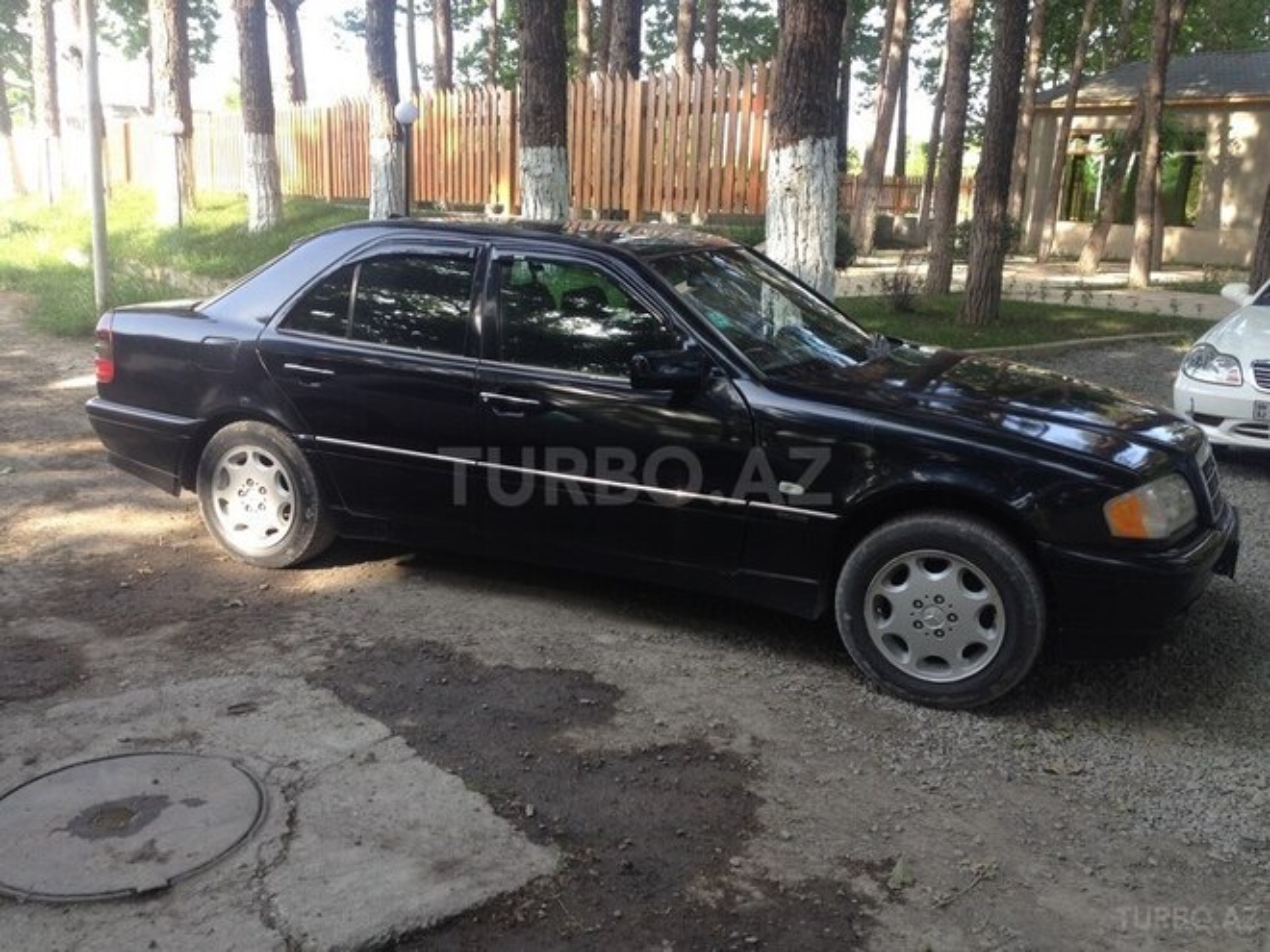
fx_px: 1284
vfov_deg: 40.7
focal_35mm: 35
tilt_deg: -11.5
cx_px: 635
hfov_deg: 52.6
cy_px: 476
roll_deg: -0.7
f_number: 2.4
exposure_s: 1/153
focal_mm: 4.28
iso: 50
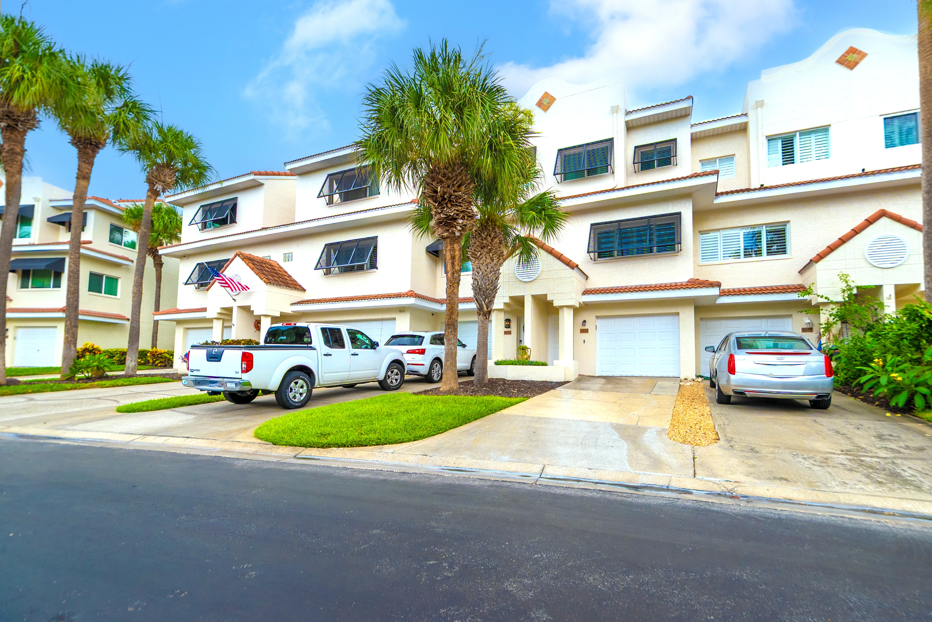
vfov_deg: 77.3
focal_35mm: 15
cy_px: 311
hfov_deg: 100.4
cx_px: 466
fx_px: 388
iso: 180
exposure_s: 1/250
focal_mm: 10
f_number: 5.6
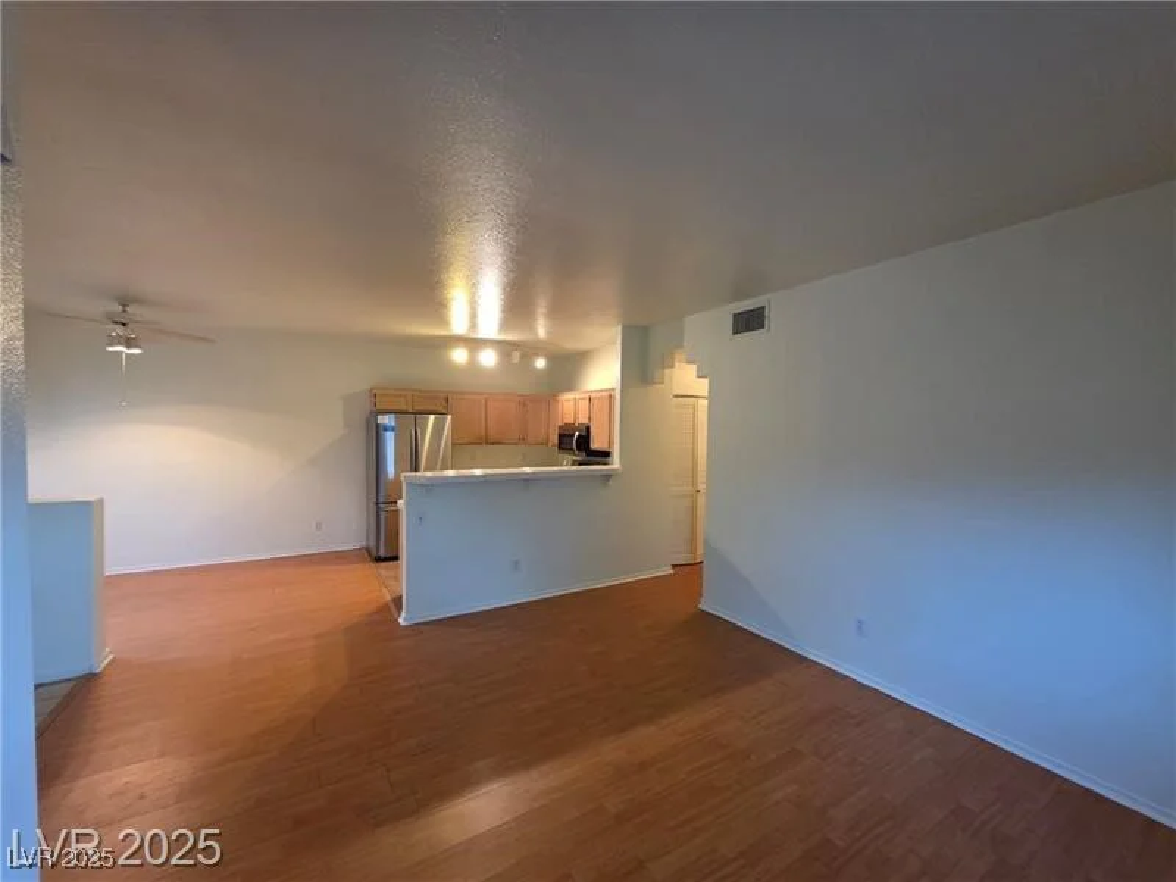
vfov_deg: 89.9
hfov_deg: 106.2
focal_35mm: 13
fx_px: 442
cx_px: 588
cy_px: 441
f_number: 1.9
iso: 640
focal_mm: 2.2
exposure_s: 1/60
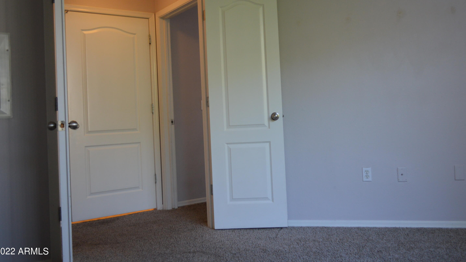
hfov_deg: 59.5
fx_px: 408
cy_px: 103
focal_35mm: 33
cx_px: 239
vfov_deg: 35.5
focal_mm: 20
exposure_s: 1/60
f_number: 3.8
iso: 560
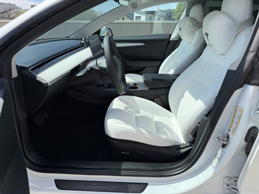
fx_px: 180
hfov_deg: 71.6
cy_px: 97
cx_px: 130
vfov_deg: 56.8
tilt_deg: -21.6
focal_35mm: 24
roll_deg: +0.0
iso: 80
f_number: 1.78
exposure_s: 1/3953
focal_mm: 6.76
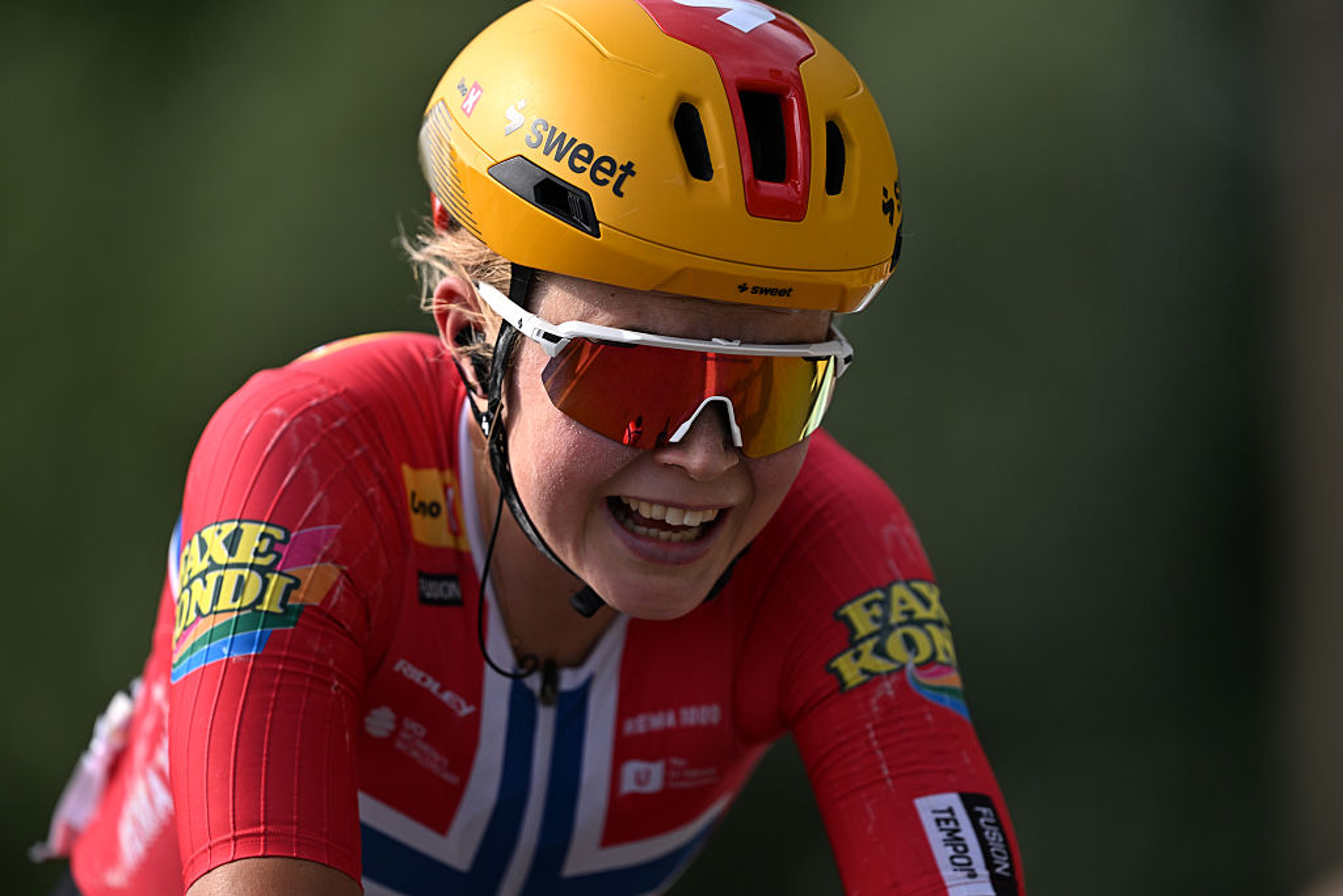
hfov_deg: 5.2
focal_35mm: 400
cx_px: 672
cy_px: 448
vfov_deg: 3.4
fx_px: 14923
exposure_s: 1/3200
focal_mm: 400
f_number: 2.8
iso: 320
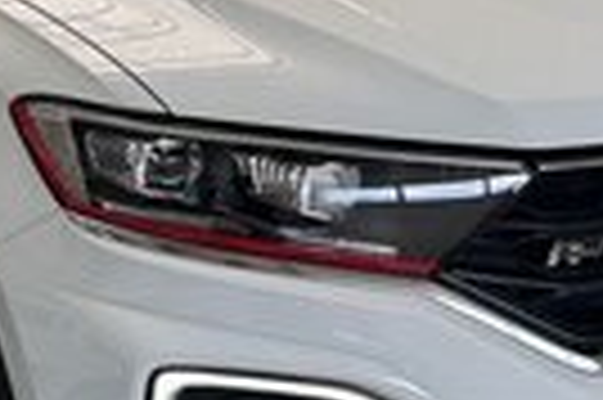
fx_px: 1522
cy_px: 126
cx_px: 99
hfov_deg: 22.0
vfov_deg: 15.0
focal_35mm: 91
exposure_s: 1/209
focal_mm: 6.76
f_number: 1.78
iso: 64
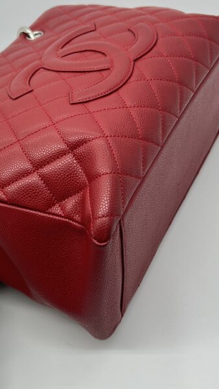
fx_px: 495
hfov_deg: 24.9
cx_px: 84
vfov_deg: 42.8
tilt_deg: -41.7
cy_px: 173
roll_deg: +9.5
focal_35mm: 48
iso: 40
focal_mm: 5.7
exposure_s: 1/100
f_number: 1.5
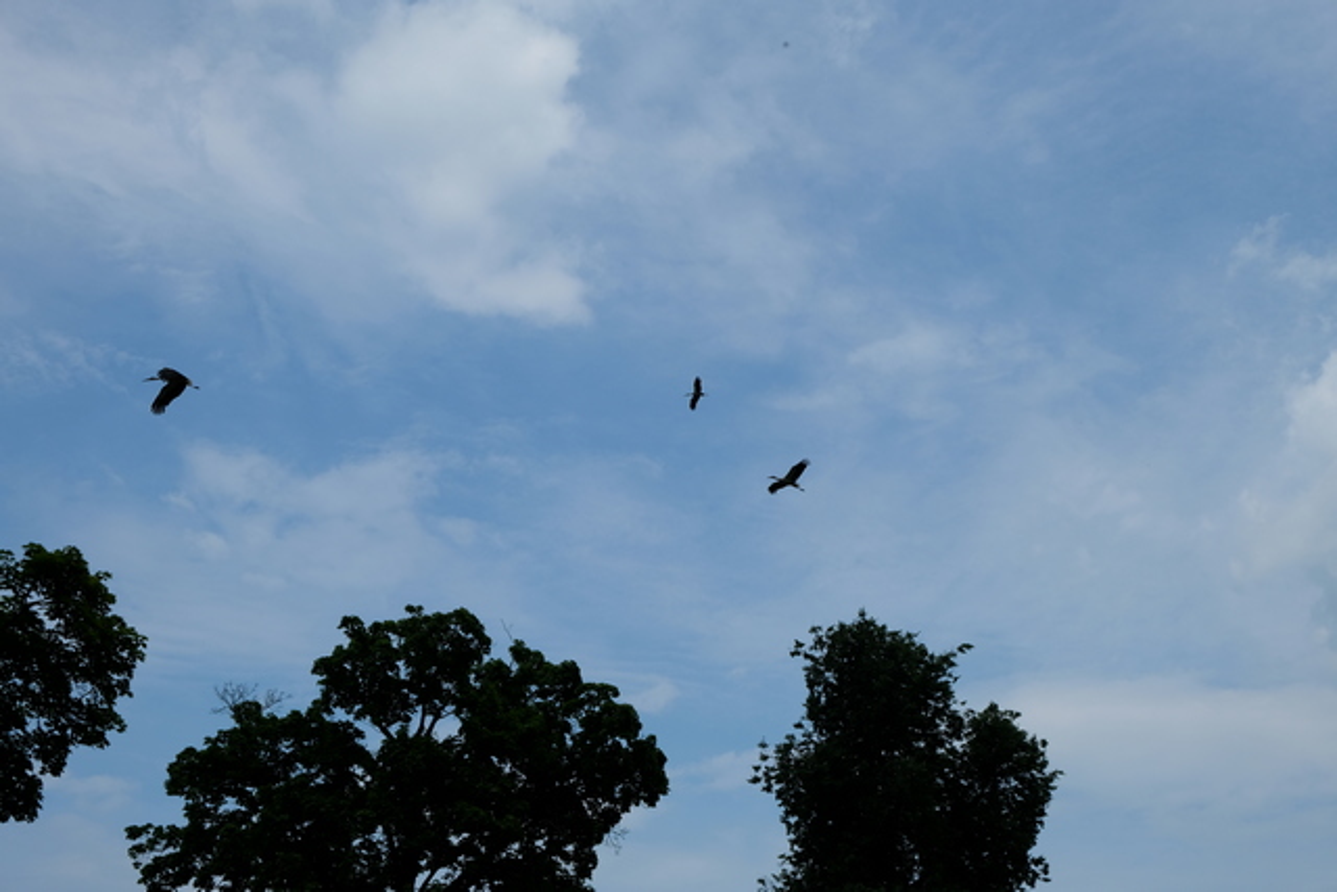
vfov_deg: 31.9
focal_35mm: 42
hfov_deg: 46.4
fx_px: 1560
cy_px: 446
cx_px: 668
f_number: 5.6
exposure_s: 1/1500
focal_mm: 27.7
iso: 200
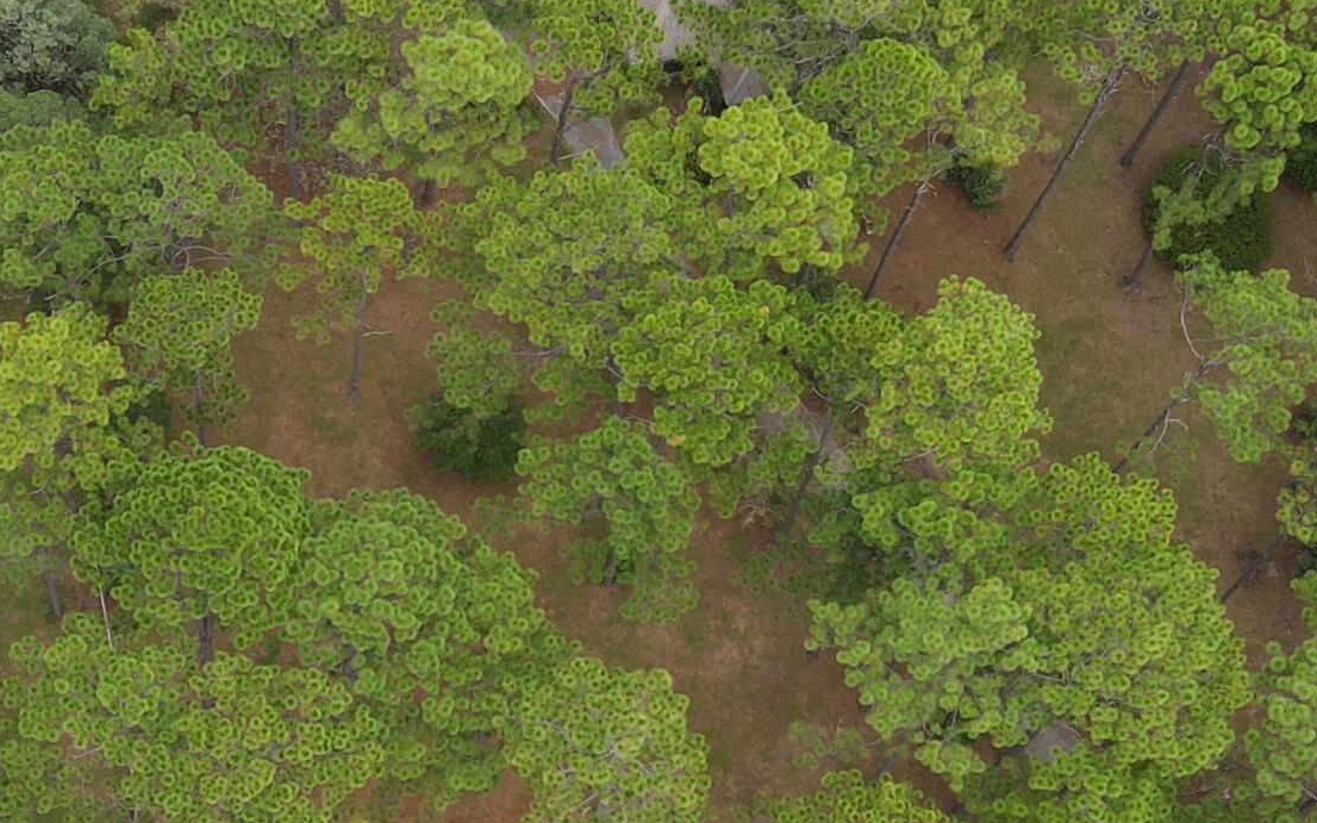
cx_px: 261
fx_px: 2476
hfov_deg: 29.1
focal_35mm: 69
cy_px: 871
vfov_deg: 18.3
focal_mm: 4.5
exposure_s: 1/90
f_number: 2.8
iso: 100
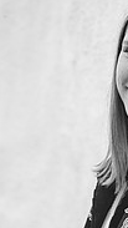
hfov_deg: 6.7
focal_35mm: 180
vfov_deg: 11.8
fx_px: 1086
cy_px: 253
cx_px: 154
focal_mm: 70
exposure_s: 1/320
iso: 400
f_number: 4
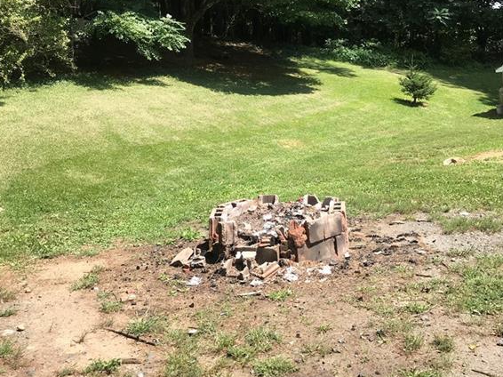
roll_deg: +3.7
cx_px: 249
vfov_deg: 36.9
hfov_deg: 49.0
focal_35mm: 38
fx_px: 552
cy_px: 102
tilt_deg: -0.7
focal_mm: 3.99
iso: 20
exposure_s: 1/929
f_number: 1.8
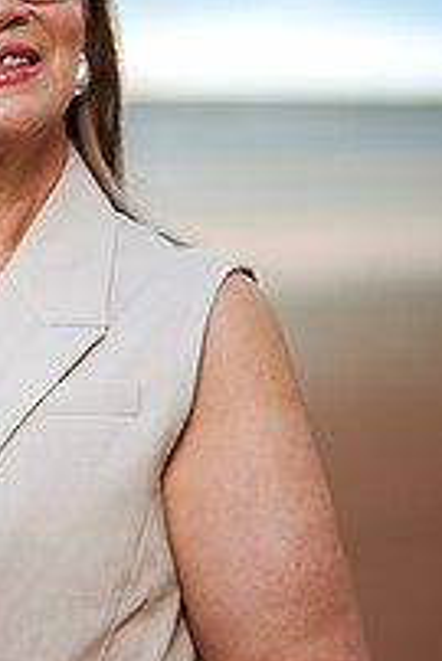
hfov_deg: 10.6
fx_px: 2372
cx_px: 13
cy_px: 330
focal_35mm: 129
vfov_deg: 15.9
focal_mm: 58
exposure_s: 1/1250
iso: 50
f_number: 1.4
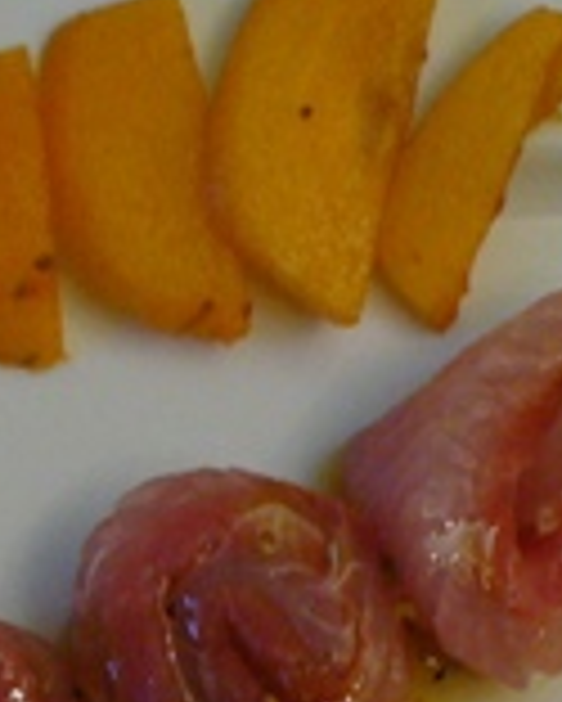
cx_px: -18
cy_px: 904
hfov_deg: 10.3
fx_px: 3074
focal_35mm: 148
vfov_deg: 12.6
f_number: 2.8
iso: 200
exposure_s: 1/25
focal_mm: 6.1
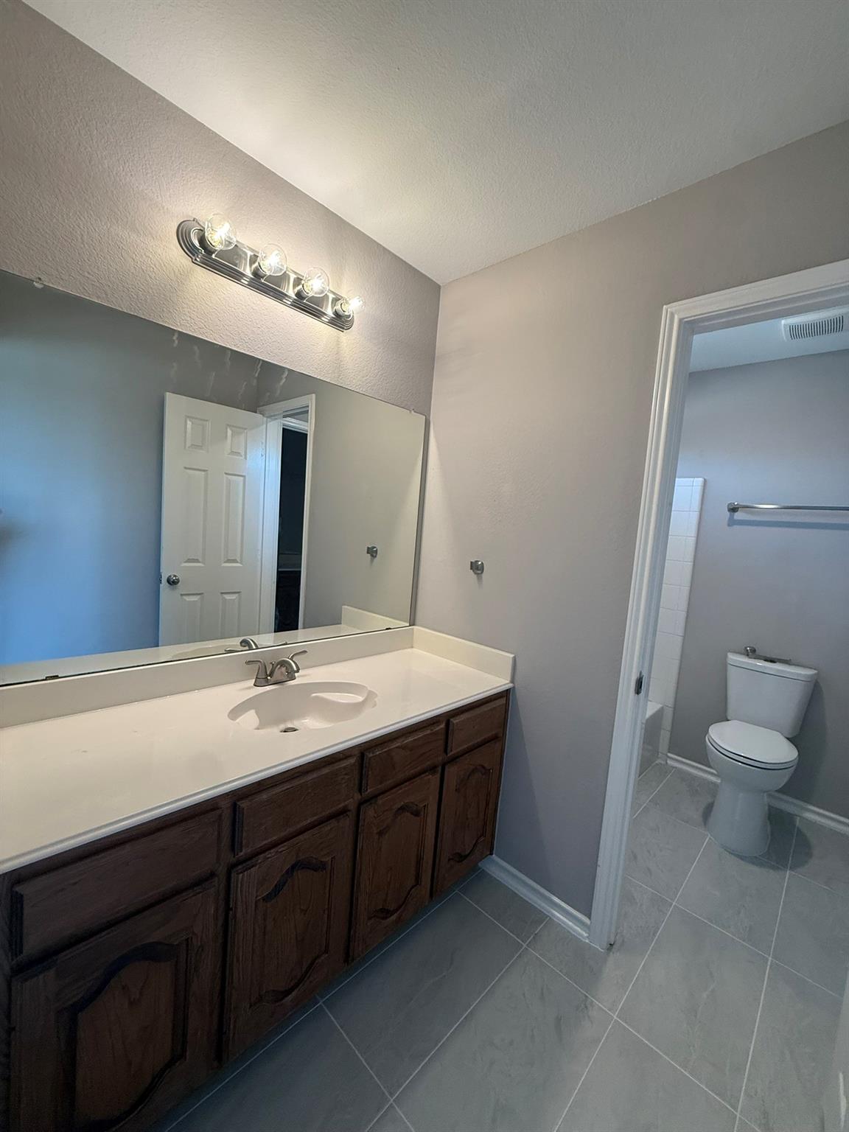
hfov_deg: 85.7
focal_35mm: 14
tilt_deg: -4.7
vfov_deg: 102.1
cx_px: 424
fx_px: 458
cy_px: 566
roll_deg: -4.9
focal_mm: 2.22
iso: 160
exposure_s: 1/120
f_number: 2.2
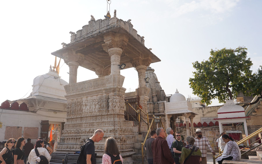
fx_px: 193
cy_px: 96
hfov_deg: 68.3
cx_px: 121
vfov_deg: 45.8
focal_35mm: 27
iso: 100
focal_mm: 24
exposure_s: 1/100
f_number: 13
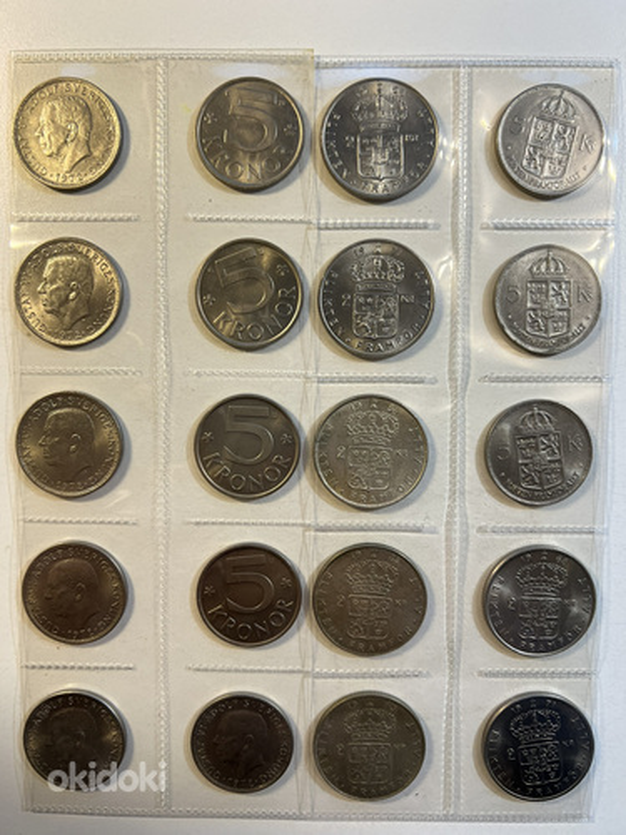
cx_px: 313
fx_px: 627
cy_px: 418
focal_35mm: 26
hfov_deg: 53.1
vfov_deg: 67.3
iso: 100
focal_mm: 5.7
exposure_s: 1/100
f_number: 1.5
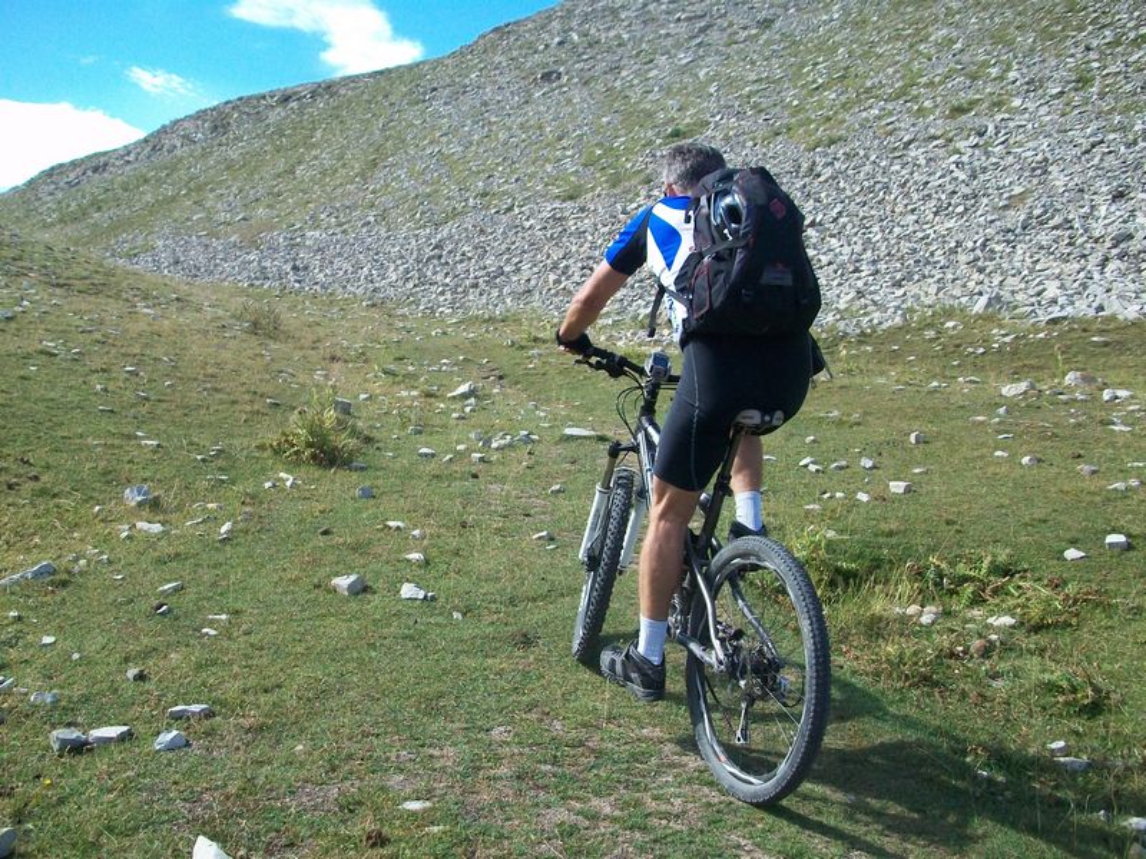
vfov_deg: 41.8
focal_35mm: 34
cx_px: 573
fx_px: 1126
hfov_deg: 54.0
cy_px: 430
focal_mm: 5.7
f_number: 2.8
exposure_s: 1/640
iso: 80
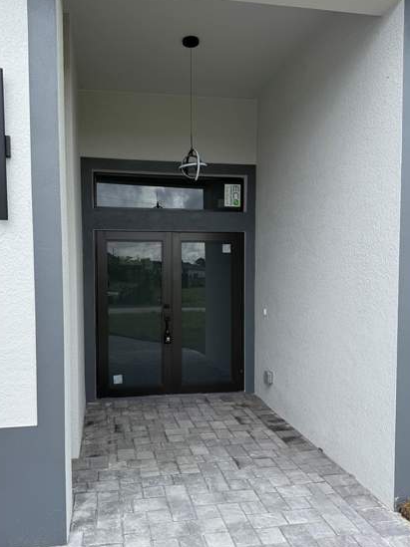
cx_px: 182
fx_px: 443
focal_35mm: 28
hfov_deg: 49.6
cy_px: 296
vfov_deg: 63.4
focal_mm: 6.76
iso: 80
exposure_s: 1/1075
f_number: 1.78
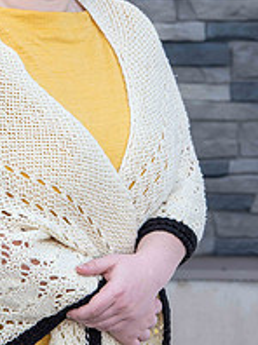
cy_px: 127
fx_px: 2938
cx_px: 63
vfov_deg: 6.7
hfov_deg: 5.0
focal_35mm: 295
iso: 400
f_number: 8
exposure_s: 1/200
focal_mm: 135
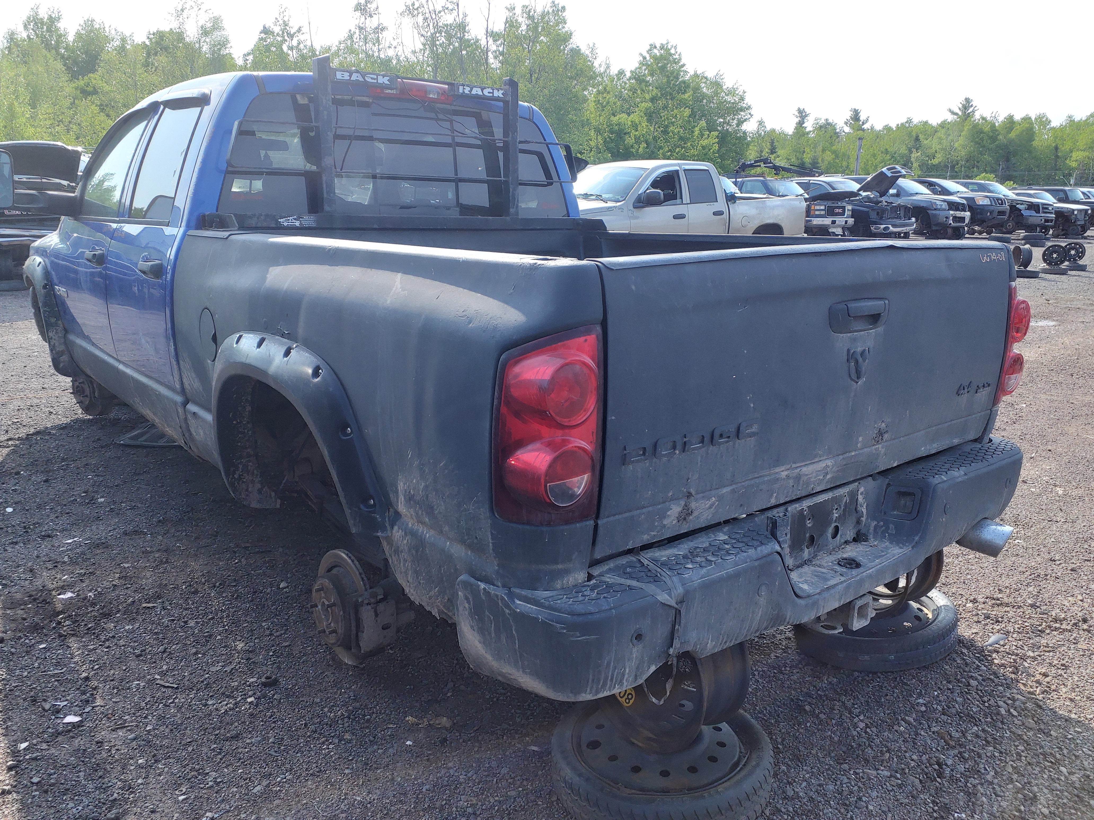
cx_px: 547
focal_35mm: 26
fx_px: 822
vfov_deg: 53.1
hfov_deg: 67.3
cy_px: 410
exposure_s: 1/189
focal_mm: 3.58
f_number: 1.9
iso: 40
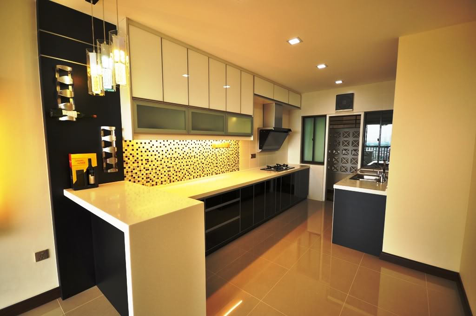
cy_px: 158
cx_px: 238
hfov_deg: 100.5
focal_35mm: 15
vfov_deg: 77.2
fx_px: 198
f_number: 4
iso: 200
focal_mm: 10
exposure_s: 1/40
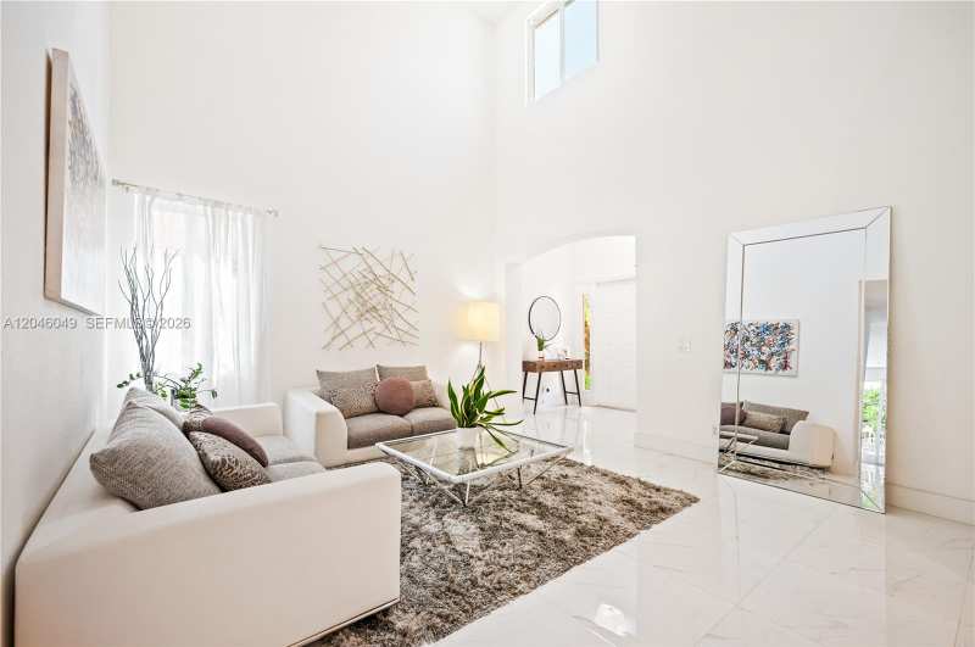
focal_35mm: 16
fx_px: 419
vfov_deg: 75.3
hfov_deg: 98.6
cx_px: 488
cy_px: 324
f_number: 4
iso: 200
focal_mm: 15.5
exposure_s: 1/60
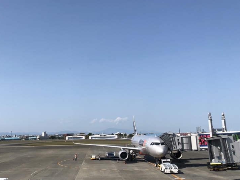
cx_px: 73
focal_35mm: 40
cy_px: 104
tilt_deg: +7.6
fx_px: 277
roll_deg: +1.8
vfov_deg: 35.9
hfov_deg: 45.8
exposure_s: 1/2825
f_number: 1.8
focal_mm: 4
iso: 25
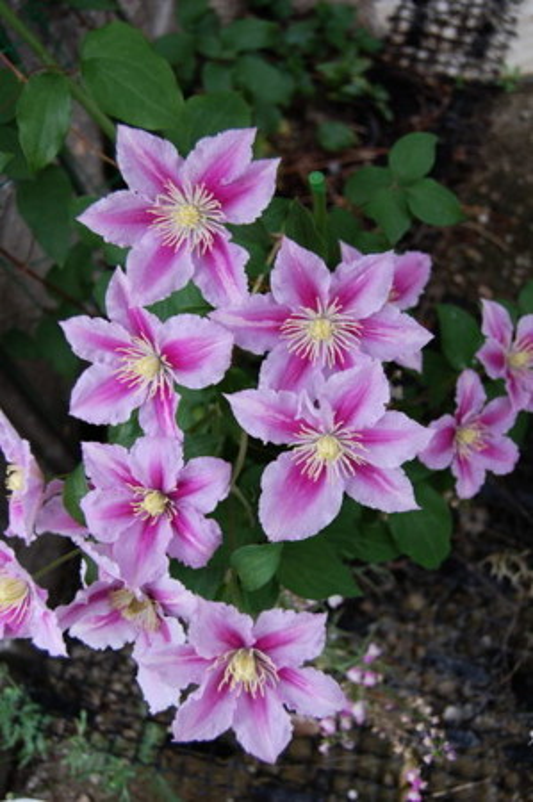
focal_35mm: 45
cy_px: 401
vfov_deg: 43.6
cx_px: 266
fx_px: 1002
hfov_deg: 29.8
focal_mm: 30
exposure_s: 1/80
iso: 200
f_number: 4.5
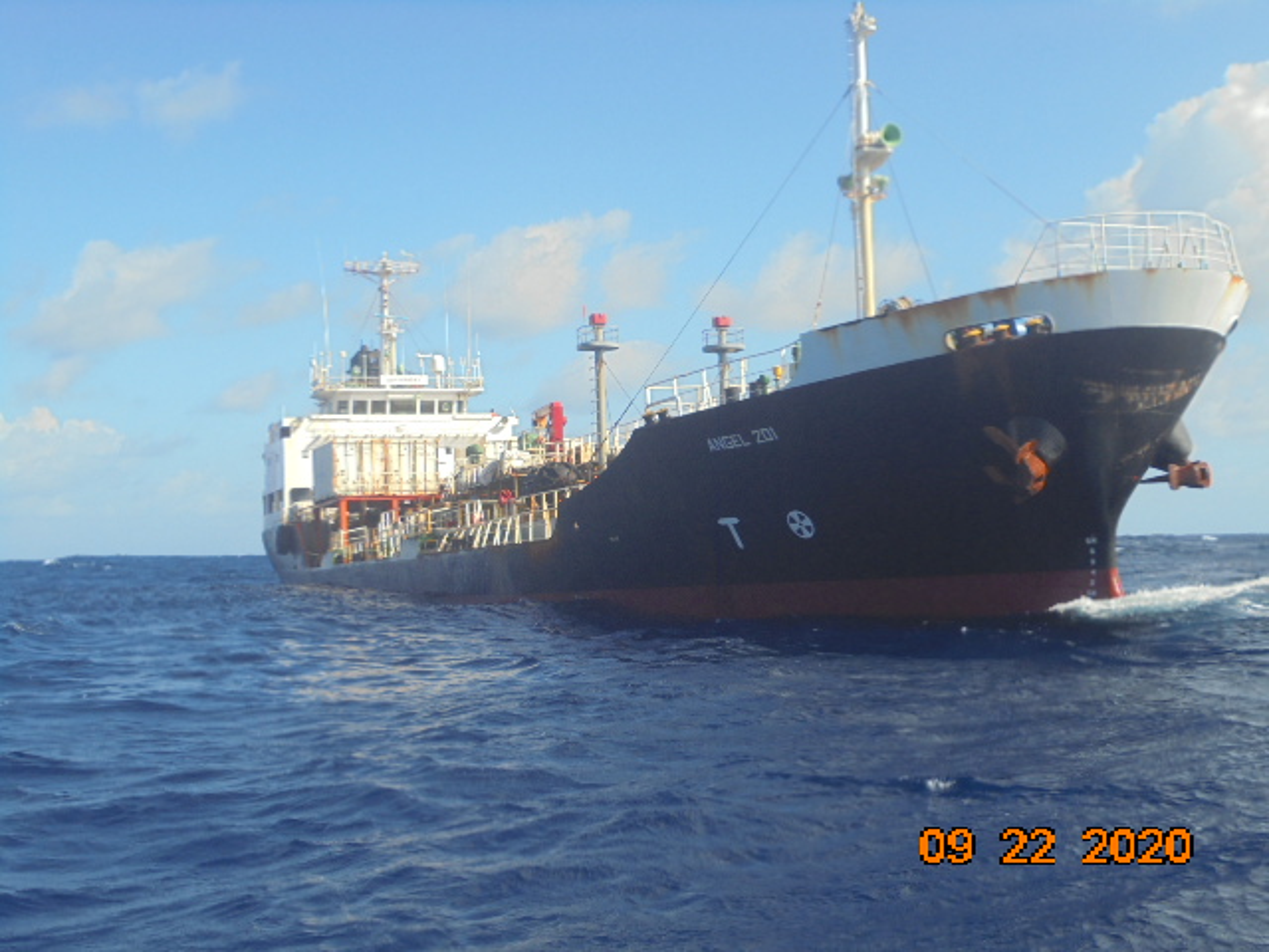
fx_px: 1796
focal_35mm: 49
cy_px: 476
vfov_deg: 29.7
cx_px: 634
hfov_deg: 38.9
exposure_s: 1/400
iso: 100
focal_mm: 8.9
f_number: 4.8
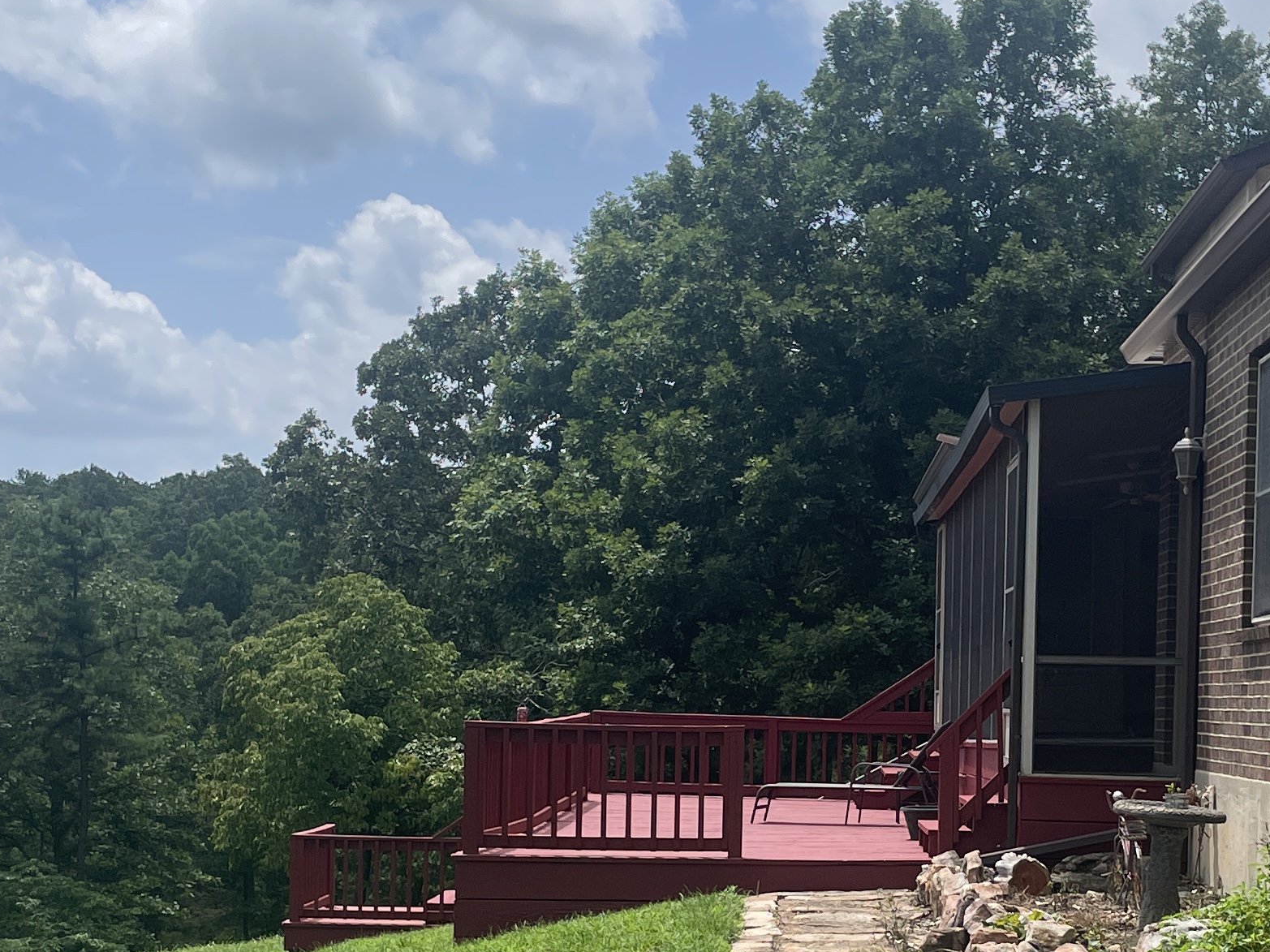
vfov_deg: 21.7
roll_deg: -0.7
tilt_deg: +0.5
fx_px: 2458
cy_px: 716
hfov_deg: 28.7
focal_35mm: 67
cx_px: 909
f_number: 1.6
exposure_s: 1/3509
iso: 32
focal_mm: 4.2
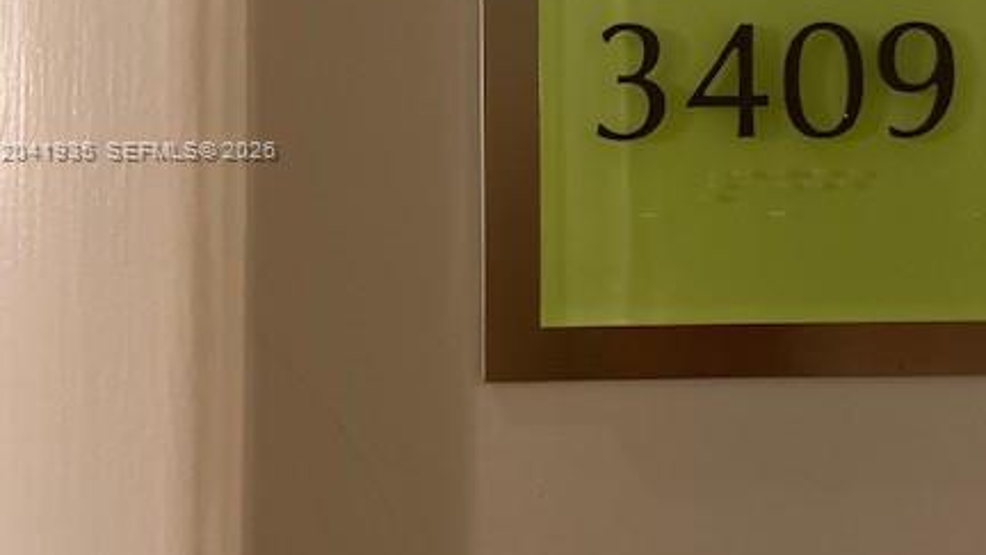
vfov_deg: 28.0
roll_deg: +1.6
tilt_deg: +0.6
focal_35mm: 42
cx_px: 694
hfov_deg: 47.2
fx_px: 1098
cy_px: 151
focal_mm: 4.25
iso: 800
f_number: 1.8
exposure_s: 1/30
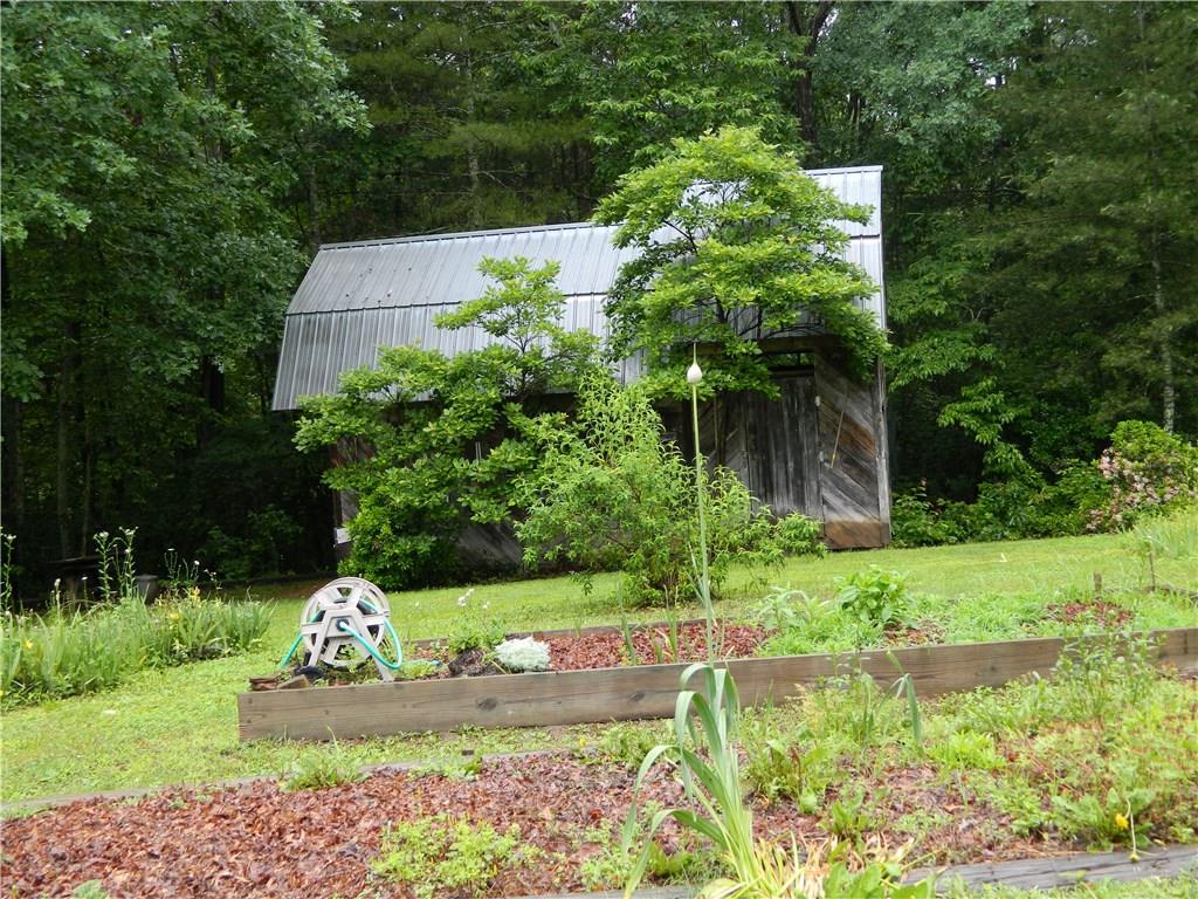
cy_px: 450
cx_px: 599
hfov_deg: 45.8
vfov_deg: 35.1
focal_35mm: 41
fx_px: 1419
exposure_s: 1/100
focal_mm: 7.3
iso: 80
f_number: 3.5
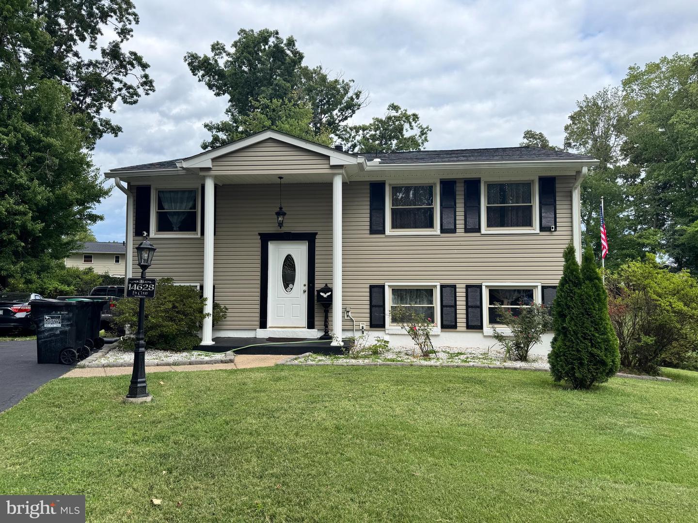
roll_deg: +0.3
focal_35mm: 24
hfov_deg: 71.6
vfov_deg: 56.8
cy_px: 262
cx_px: 349
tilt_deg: +1.8
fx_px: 484
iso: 80
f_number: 1.78
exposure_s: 1/1395
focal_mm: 6.76
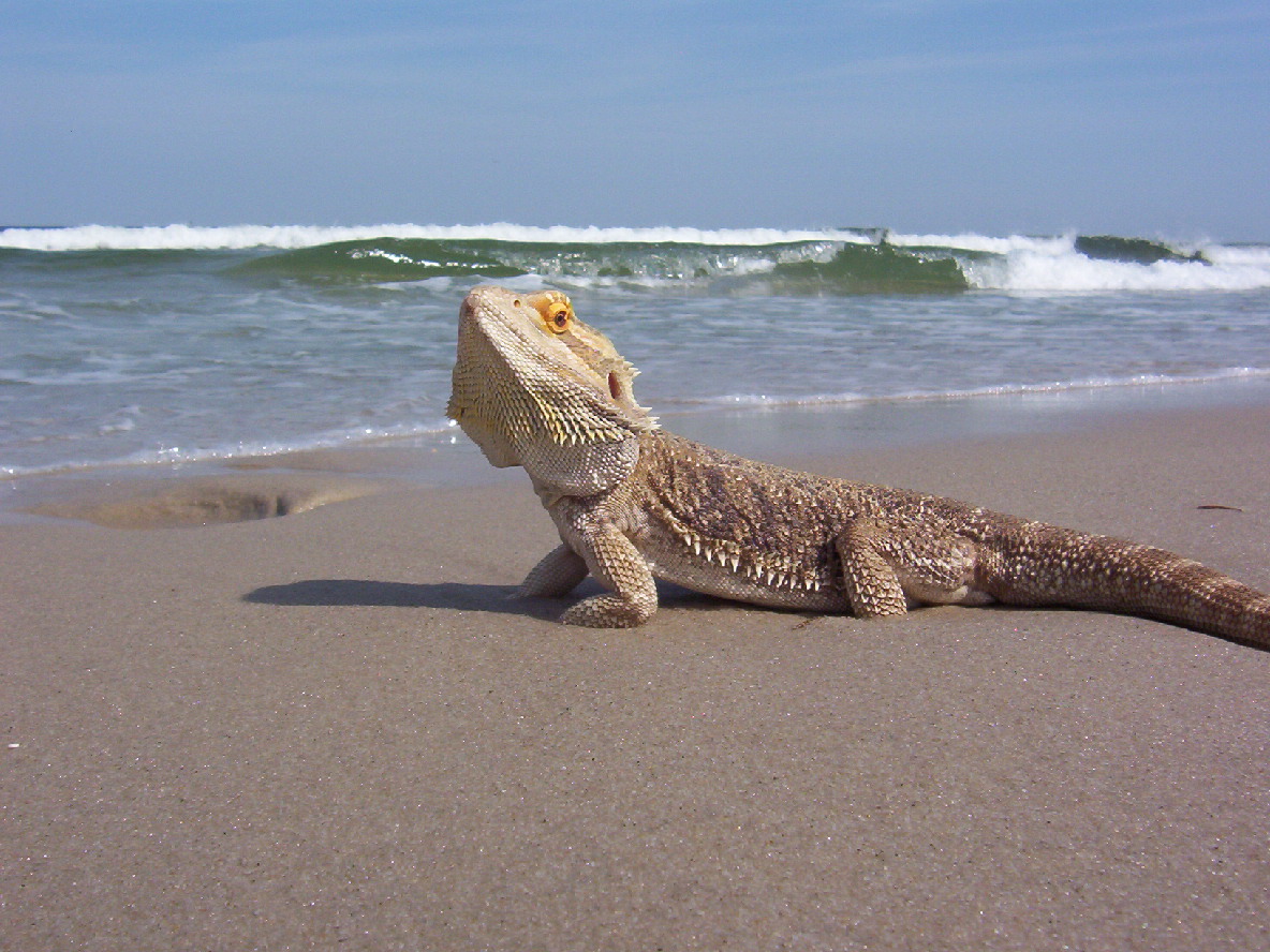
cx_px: 635
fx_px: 1321
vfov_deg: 39.7
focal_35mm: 36
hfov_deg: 51.4
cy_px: 476
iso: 100
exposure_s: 1/1055
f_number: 5.24
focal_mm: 5.54
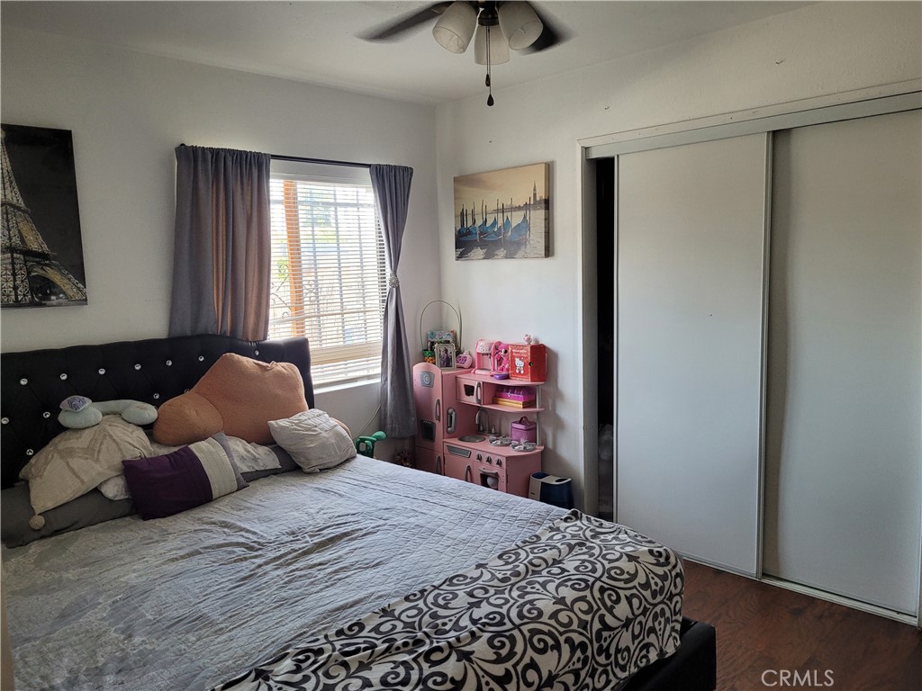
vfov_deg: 53.1
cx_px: 461
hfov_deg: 67.3
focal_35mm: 26
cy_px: 346
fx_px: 693
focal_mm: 5.4
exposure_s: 1/120
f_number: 1.8
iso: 200
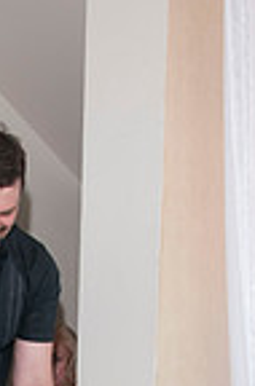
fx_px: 1006
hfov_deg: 14.2
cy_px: 509
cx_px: 7
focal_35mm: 94
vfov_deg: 19.9
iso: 400
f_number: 5.6
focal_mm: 20
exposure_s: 1/60
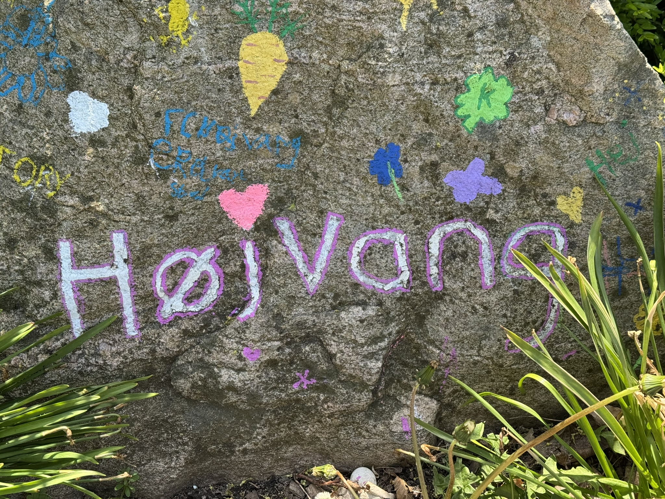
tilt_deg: -59.2
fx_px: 922
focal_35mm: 48
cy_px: 250
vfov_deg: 30.3
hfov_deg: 39.7
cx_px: 332
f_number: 1.78
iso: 64
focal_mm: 6.76
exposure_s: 1/756
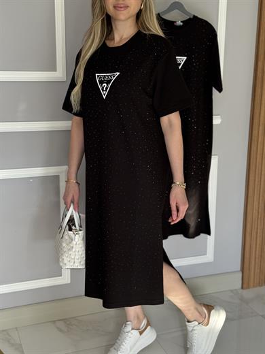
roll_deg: -1.3
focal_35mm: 48
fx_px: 490
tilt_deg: -12.6
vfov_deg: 39.7
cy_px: 177
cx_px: 132
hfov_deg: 30.3
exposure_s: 1/60
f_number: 1.78
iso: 125
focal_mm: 6.76
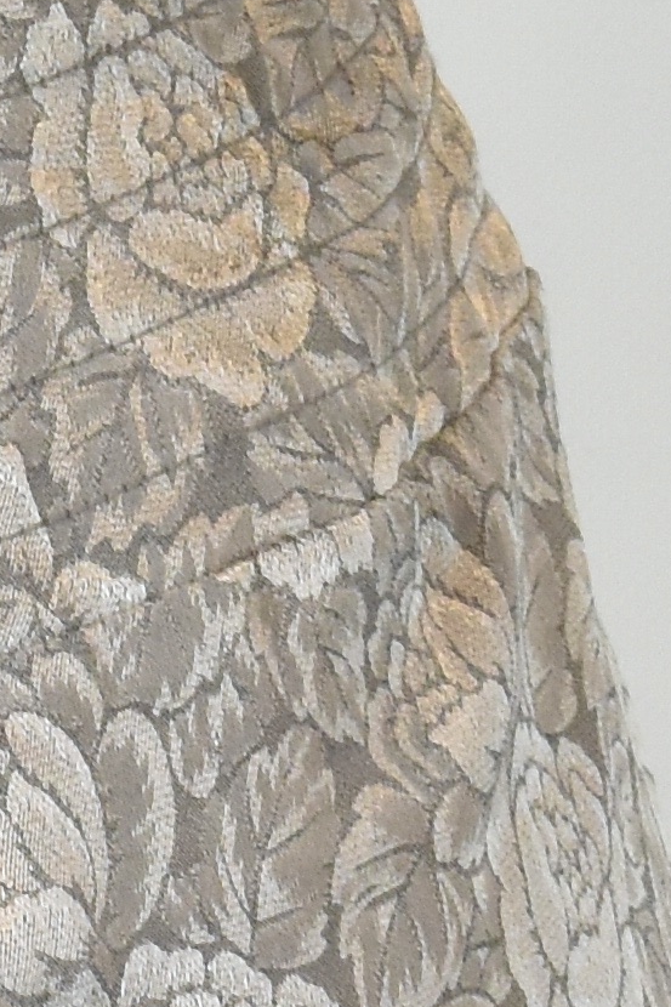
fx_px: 9705
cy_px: -831
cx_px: -1738
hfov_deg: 3.8
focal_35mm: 347
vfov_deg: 5.8
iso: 1000
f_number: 13
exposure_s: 1/30
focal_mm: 32
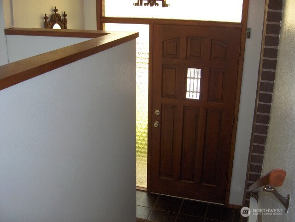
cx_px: 148
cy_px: 111
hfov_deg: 47.9
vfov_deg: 36.8
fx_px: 332
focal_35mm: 39
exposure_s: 1/60
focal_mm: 8
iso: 100
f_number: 2.8
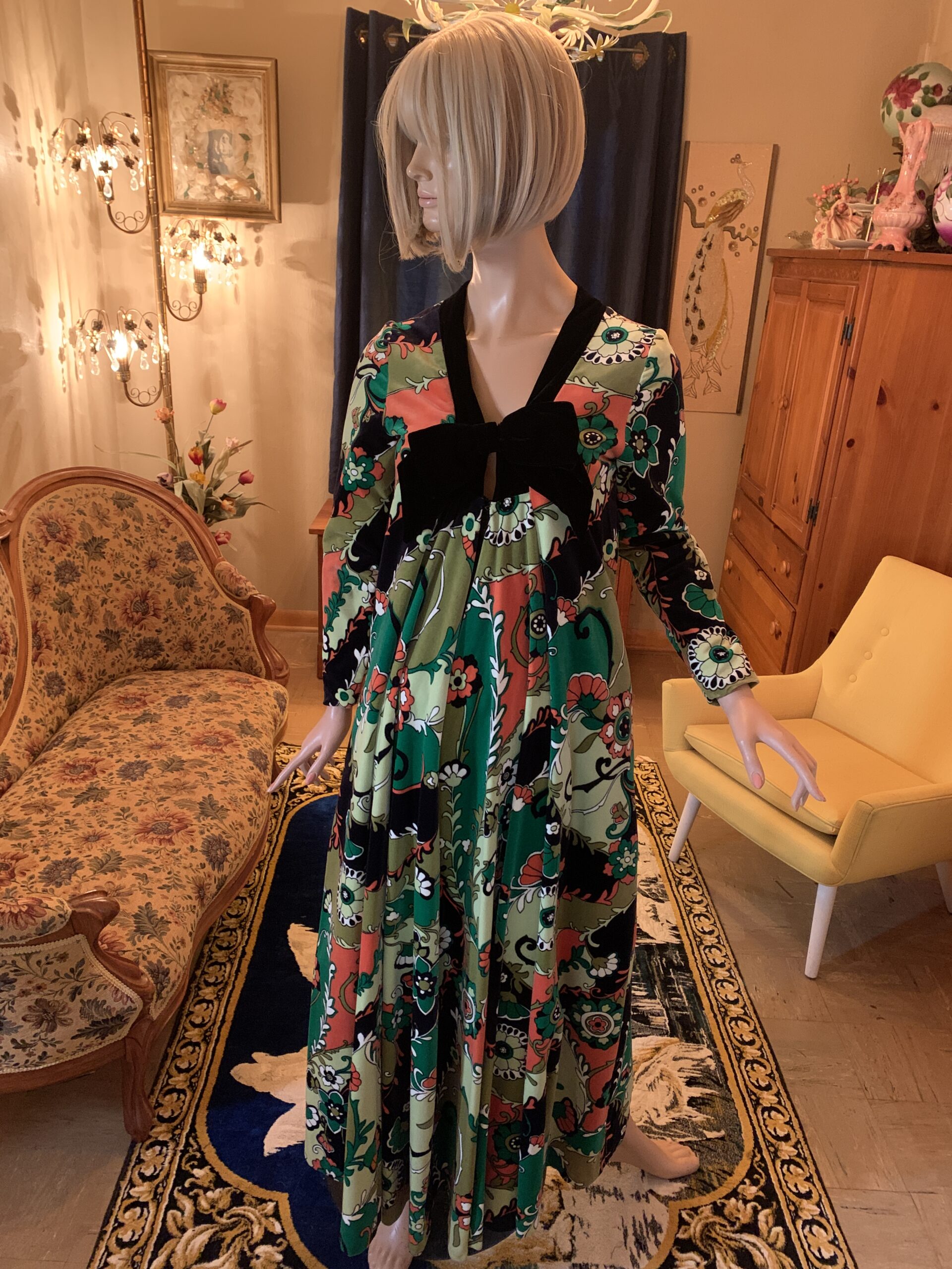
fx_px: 953
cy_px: 634
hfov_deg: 53.1
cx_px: 476
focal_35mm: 26
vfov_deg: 67.3
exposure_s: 1/30
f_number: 1.8
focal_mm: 4.25
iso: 400
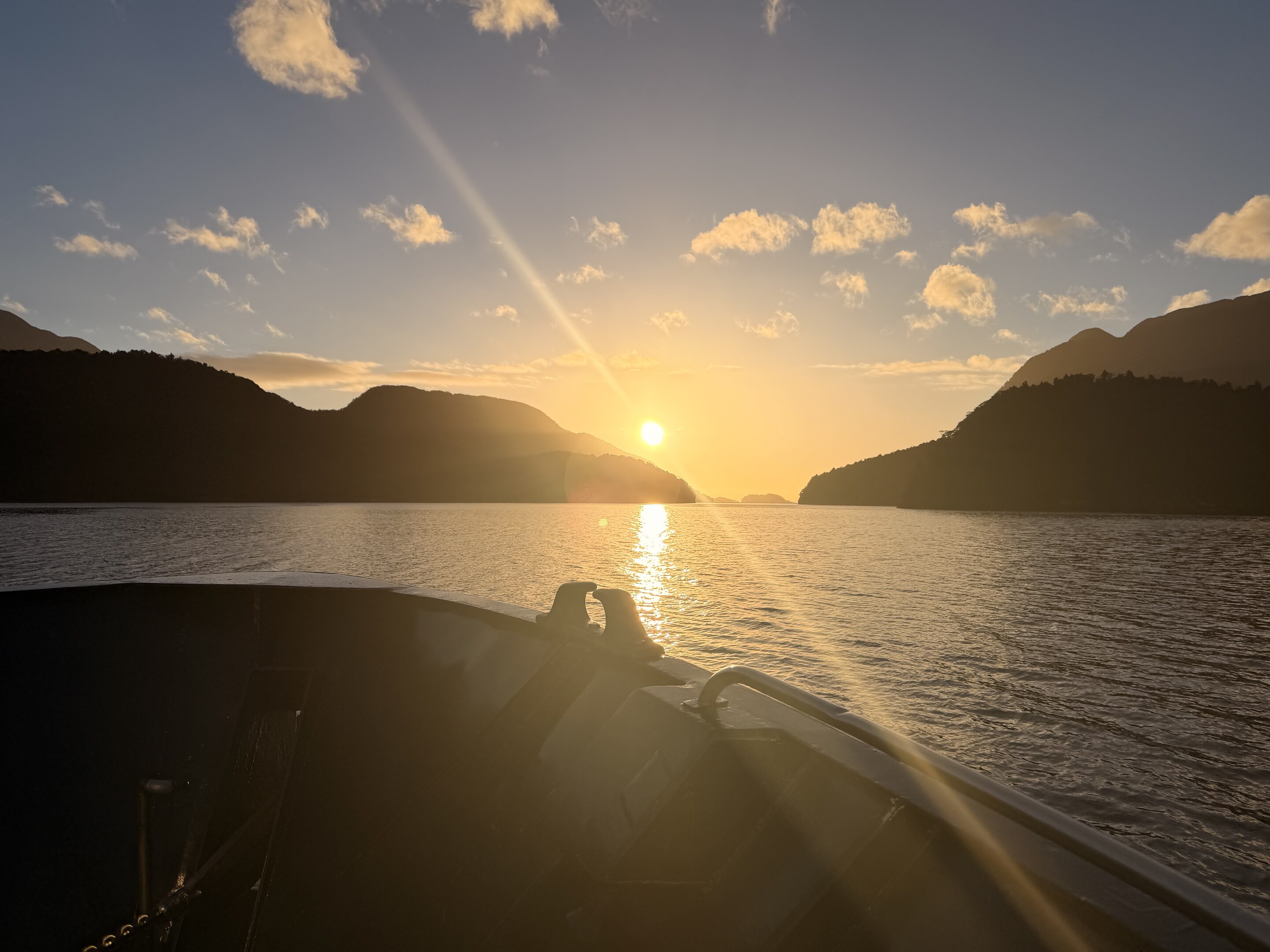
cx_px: 635
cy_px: 476
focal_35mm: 24
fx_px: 881
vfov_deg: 56.8
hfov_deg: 71.6
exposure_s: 1/14286
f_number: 1.78
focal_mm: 6.76
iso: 80
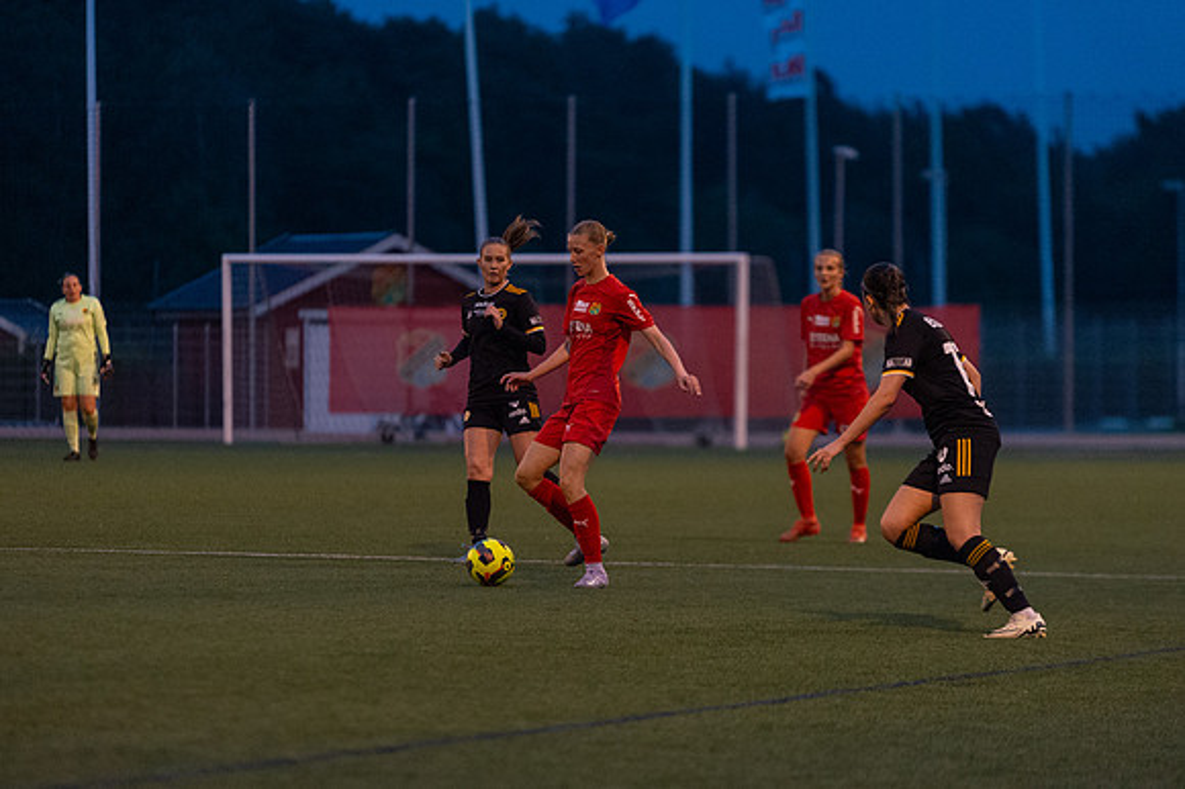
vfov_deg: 6.5
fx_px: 6987
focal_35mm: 212
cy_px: 394
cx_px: 592
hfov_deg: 9.7
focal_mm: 200
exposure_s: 1/800
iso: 8000
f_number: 3.2
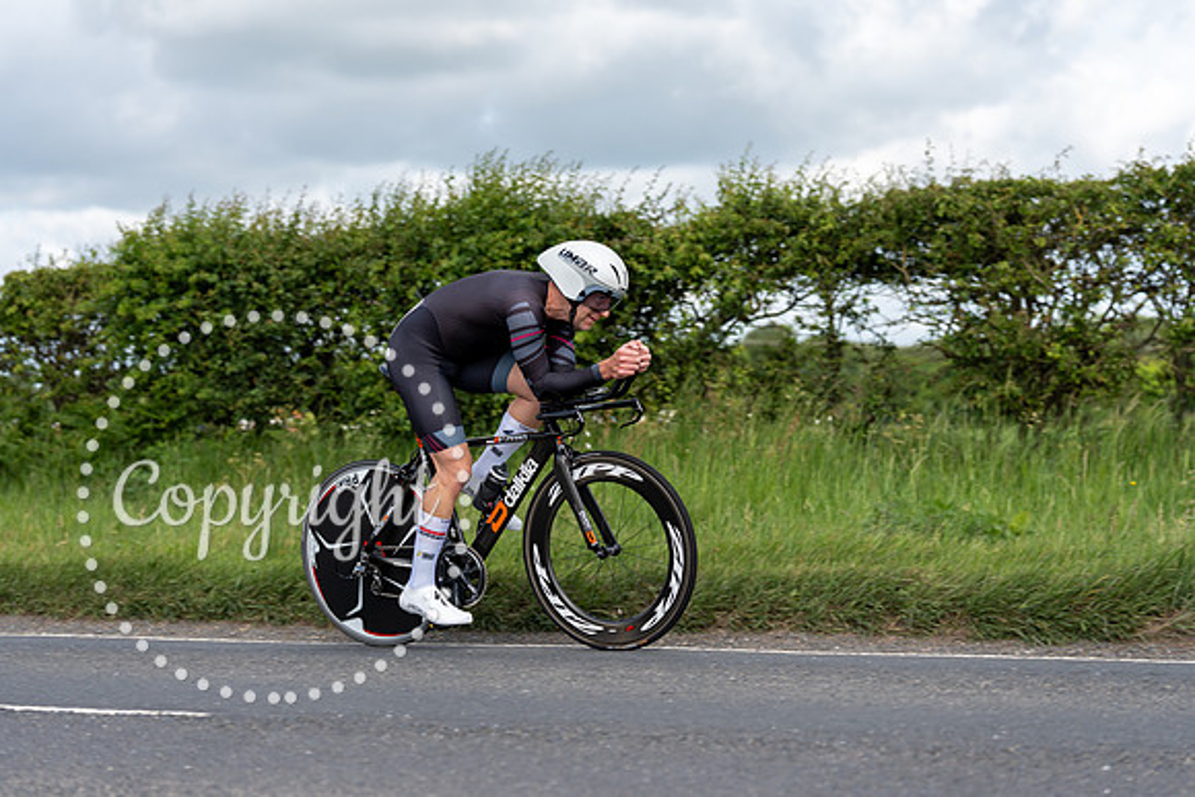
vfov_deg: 19.5
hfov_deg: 28.8
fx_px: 2324
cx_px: 598
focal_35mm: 70
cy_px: 398
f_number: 3.5
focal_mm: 70
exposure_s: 1/1000
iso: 160
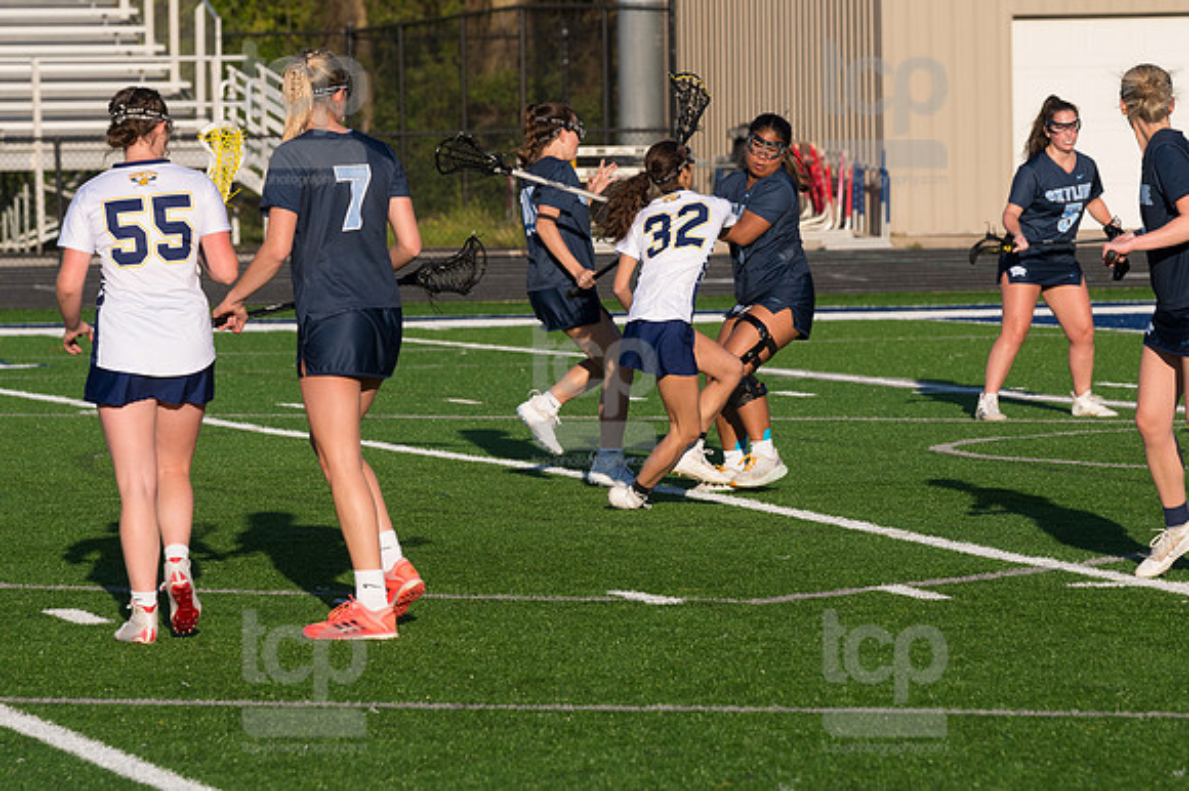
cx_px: 594
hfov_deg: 8.3
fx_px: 8153
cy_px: 396
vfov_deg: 5.6
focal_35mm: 247
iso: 250
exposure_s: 1/1600
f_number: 5.6
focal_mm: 165
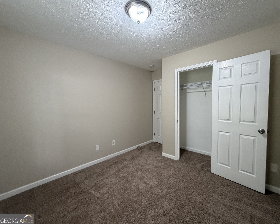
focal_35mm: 15
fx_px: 124
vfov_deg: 84.0
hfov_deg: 96.5
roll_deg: +2.8
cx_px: 153
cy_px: 111
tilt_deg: -2.0
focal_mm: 2.22
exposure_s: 1/60
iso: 250
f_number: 2.2
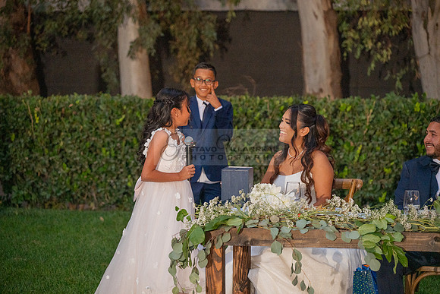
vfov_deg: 11.4
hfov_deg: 17.1
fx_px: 1467
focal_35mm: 120
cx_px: 220
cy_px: 147
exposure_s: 1/200
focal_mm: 120
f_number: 4
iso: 2500
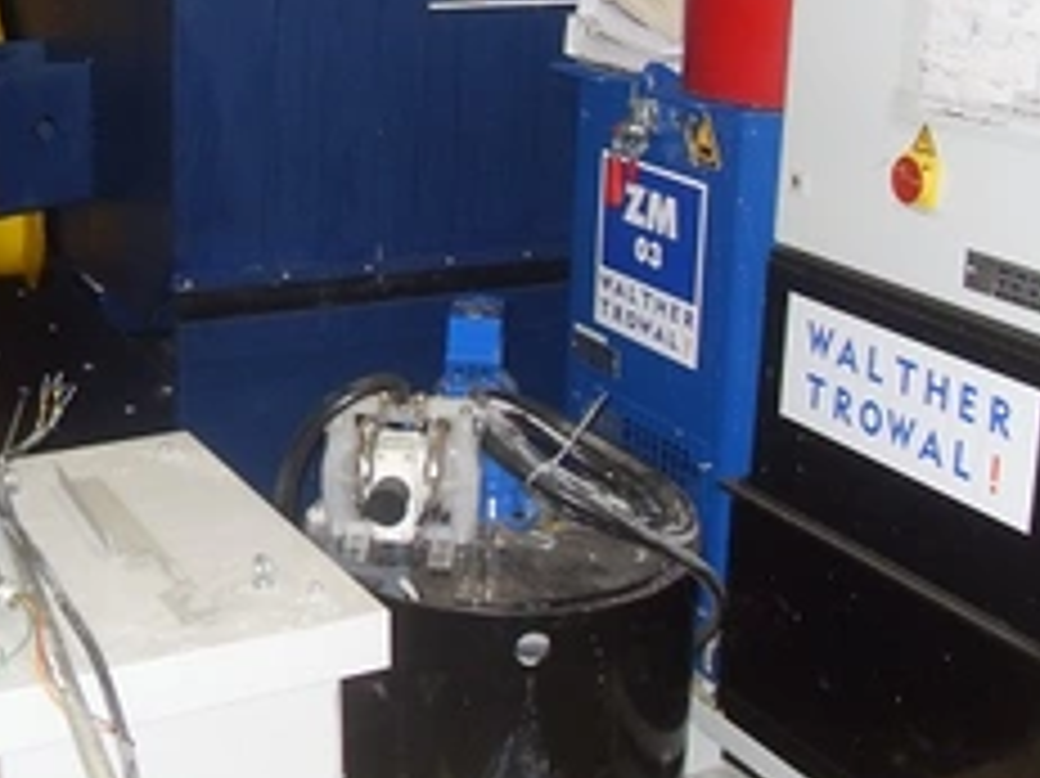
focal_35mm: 59
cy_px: 117
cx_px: 414
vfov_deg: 24.3
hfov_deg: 32.6
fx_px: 1772
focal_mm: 6.3
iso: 200
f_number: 2.8
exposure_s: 1/45
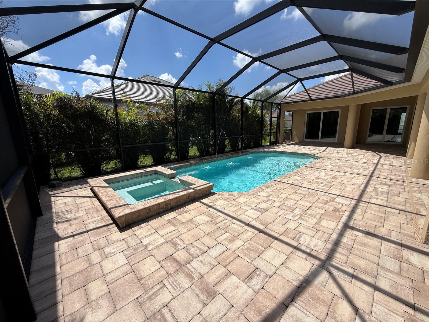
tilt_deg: -10.7
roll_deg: +1.2
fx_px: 174
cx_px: 214
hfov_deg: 102.1
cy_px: 161
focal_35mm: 14
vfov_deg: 85.7
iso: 50
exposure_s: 1/1125
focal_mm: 2.22
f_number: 2.2
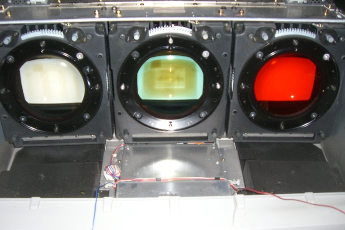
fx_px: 383
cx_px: 171
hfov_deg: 48.5
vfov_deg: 33.4
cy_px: 111
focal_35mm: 40
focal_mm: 6.2
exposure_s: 1/60
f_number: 2.7
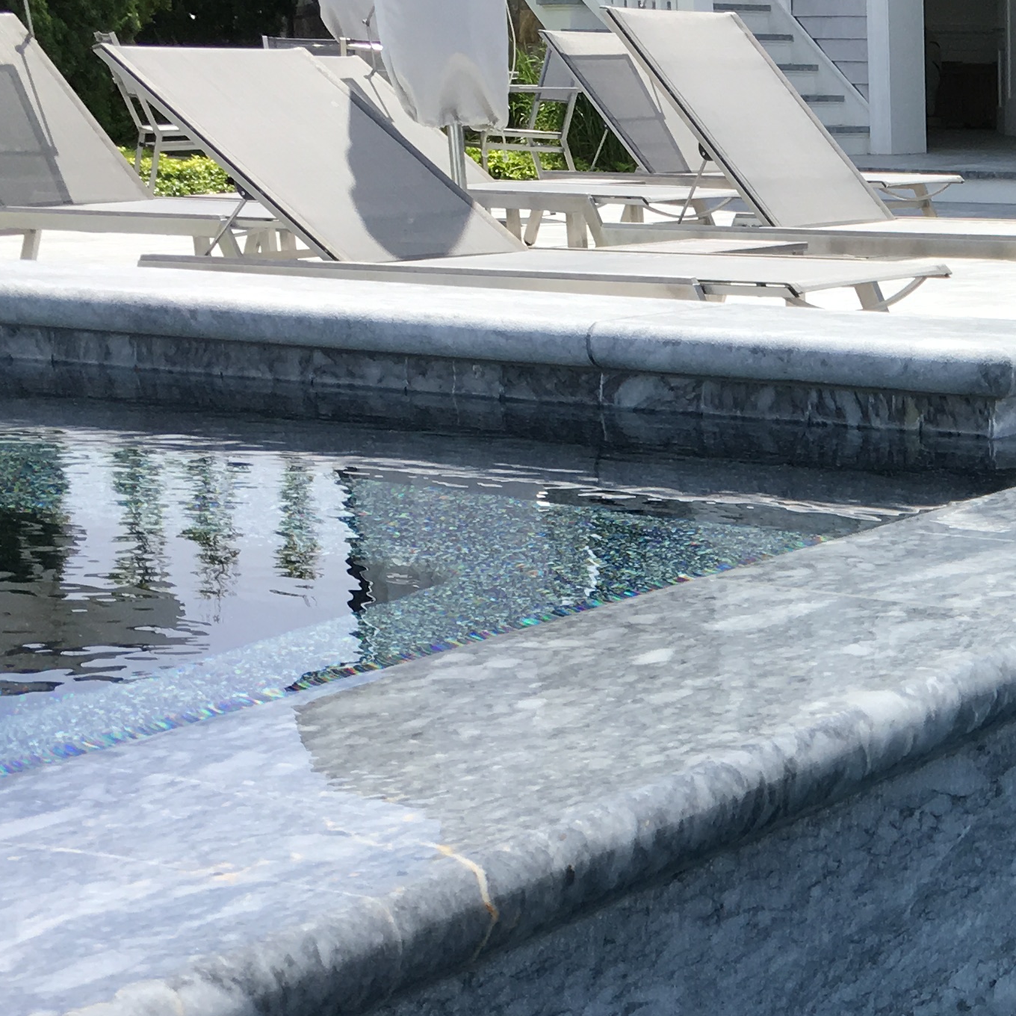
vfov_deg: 22.0
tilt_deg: -18.5
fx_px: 2524
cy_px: 980
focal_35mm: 76
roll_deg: +0.1
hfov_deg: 21.4
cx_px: 1154
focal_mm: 4.15
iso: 25
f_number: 2.2
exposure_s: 1/1282
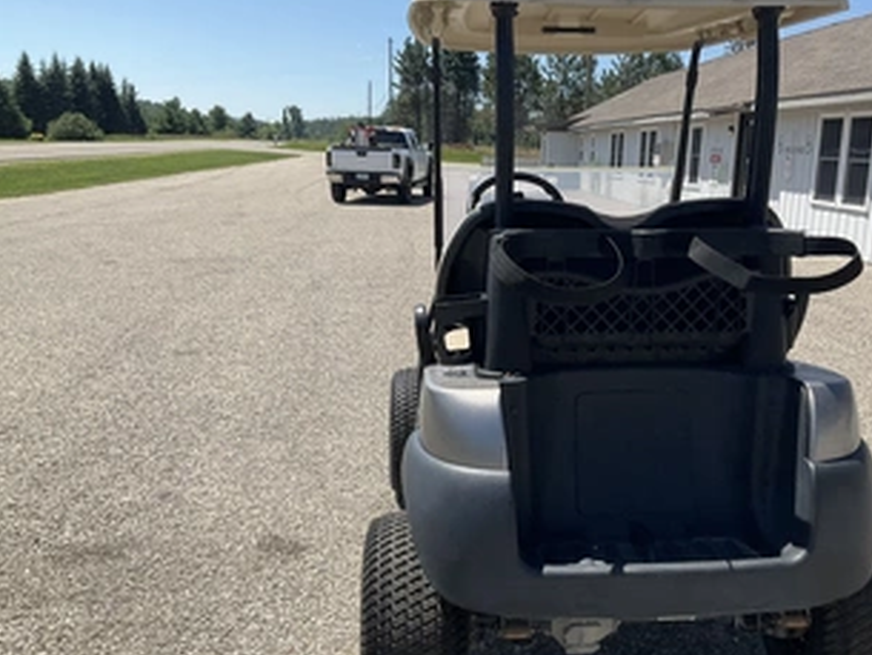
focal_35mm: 38
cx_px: 517
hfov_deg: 48.7
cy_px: 366
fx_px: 958
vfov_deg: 37.7
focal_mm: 3
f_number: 1.8
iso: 25
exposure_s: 1/1730
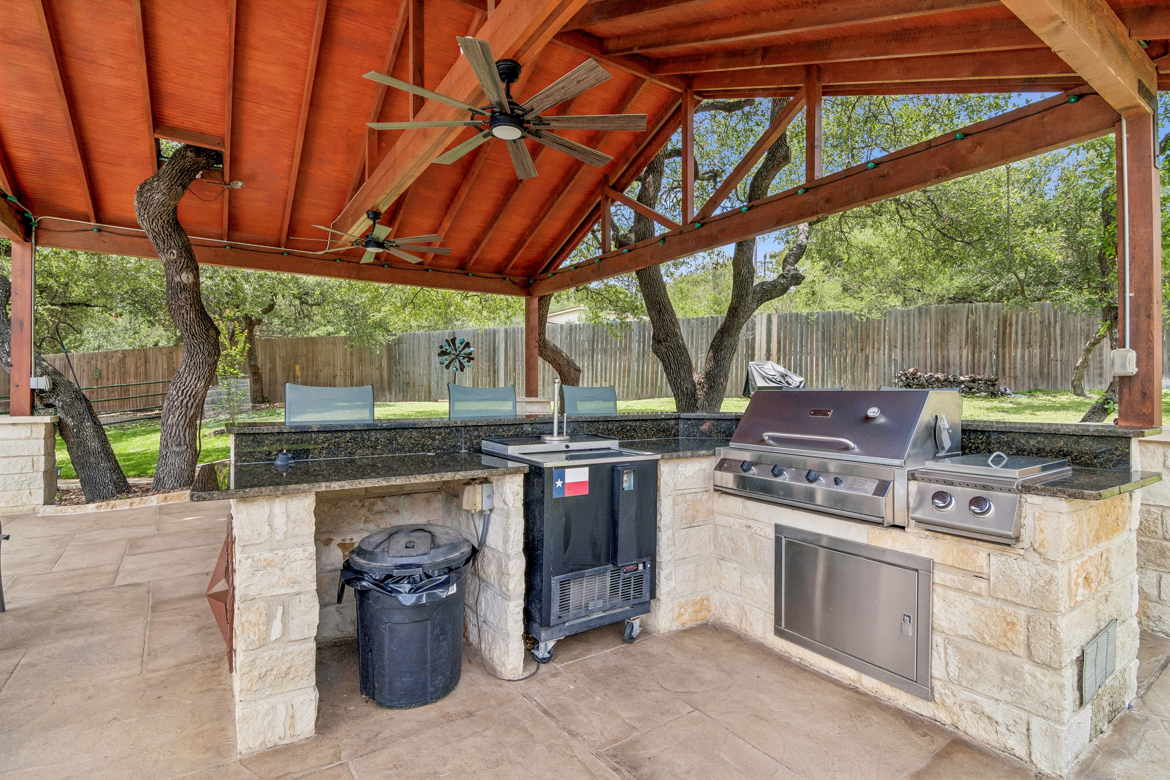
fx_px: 520
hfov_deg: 96.7
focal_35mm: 16
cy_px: 390
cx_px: 585
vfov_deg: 73.7
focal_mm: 11
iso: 100
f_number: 9
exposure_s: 1/250
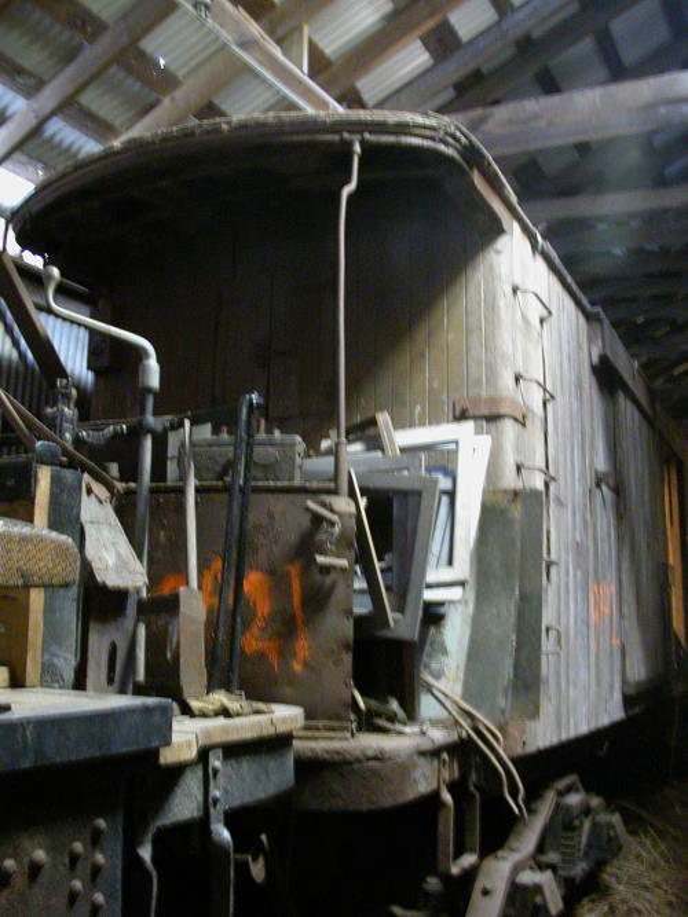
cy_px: 458
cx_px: 344
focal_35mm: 37
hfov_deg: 38.7
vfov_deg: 50.1
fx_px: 981
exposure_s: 1/4.8
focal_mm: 5.6
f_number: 2.7
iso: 400
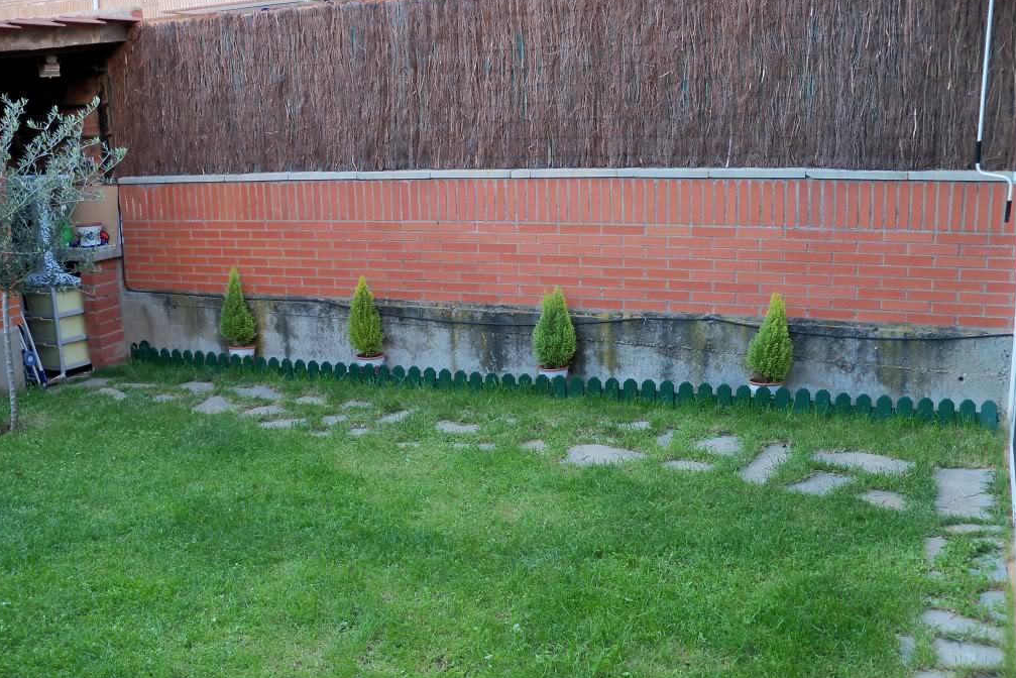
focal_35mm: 37
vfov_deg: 35.9
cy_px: 365
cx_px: 512
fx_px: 1044
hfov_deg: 51.9
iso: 100
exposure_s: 1/40
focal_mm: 6.2
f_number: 3.5
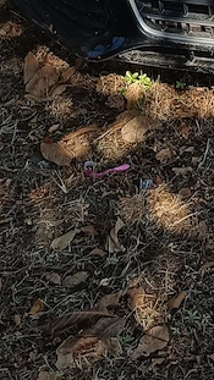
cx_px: 390
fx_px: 1130
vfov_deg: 17.9
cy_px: -112
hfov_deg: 10.2
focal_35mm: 112
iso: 51
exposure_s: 1/441
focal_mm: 5.59
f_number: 1.88
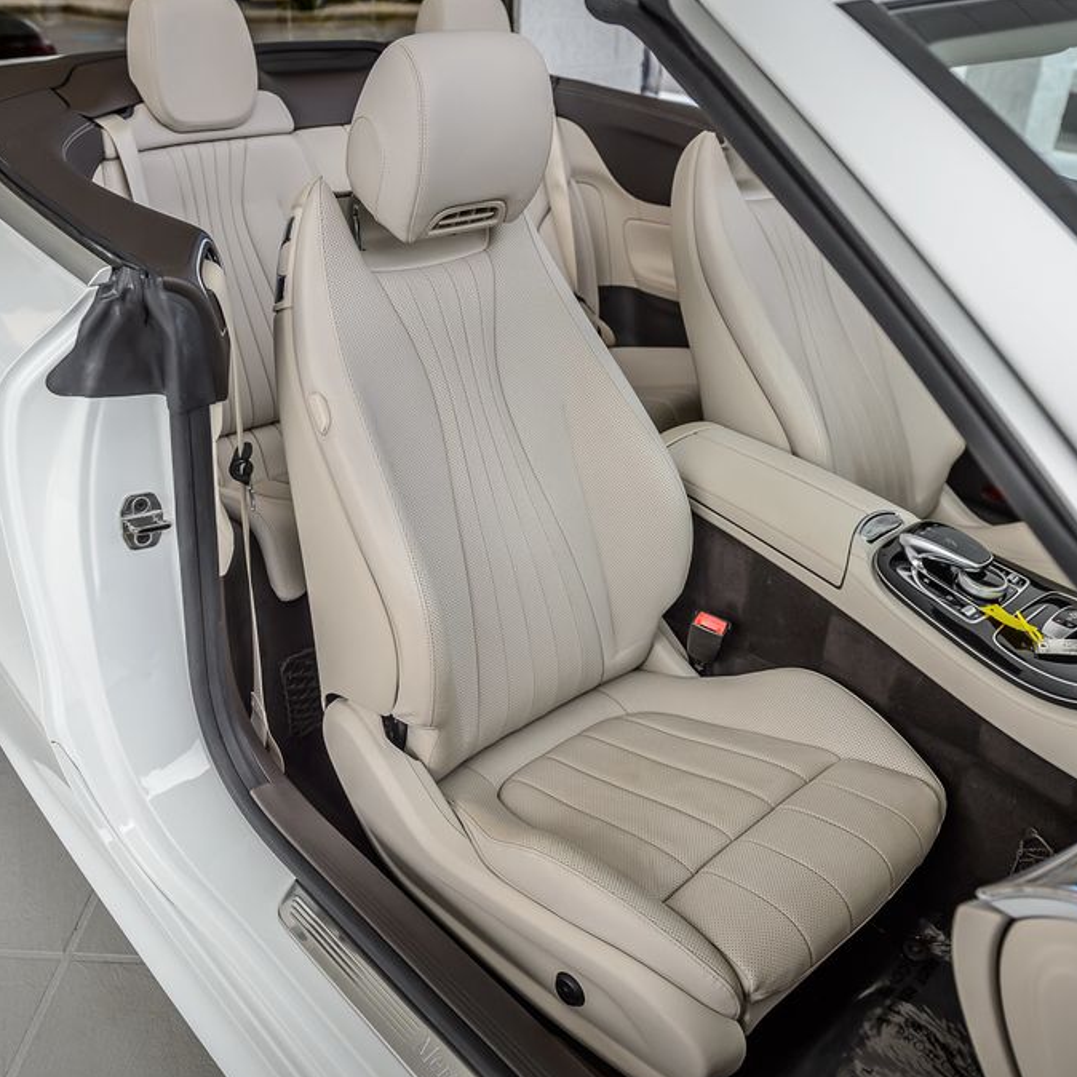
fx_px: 1091
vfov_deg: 52.5
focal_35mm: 31
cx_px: 507
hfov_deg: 52.5
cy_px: 540
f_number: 4
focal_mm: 24
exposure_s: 1/800
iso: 400
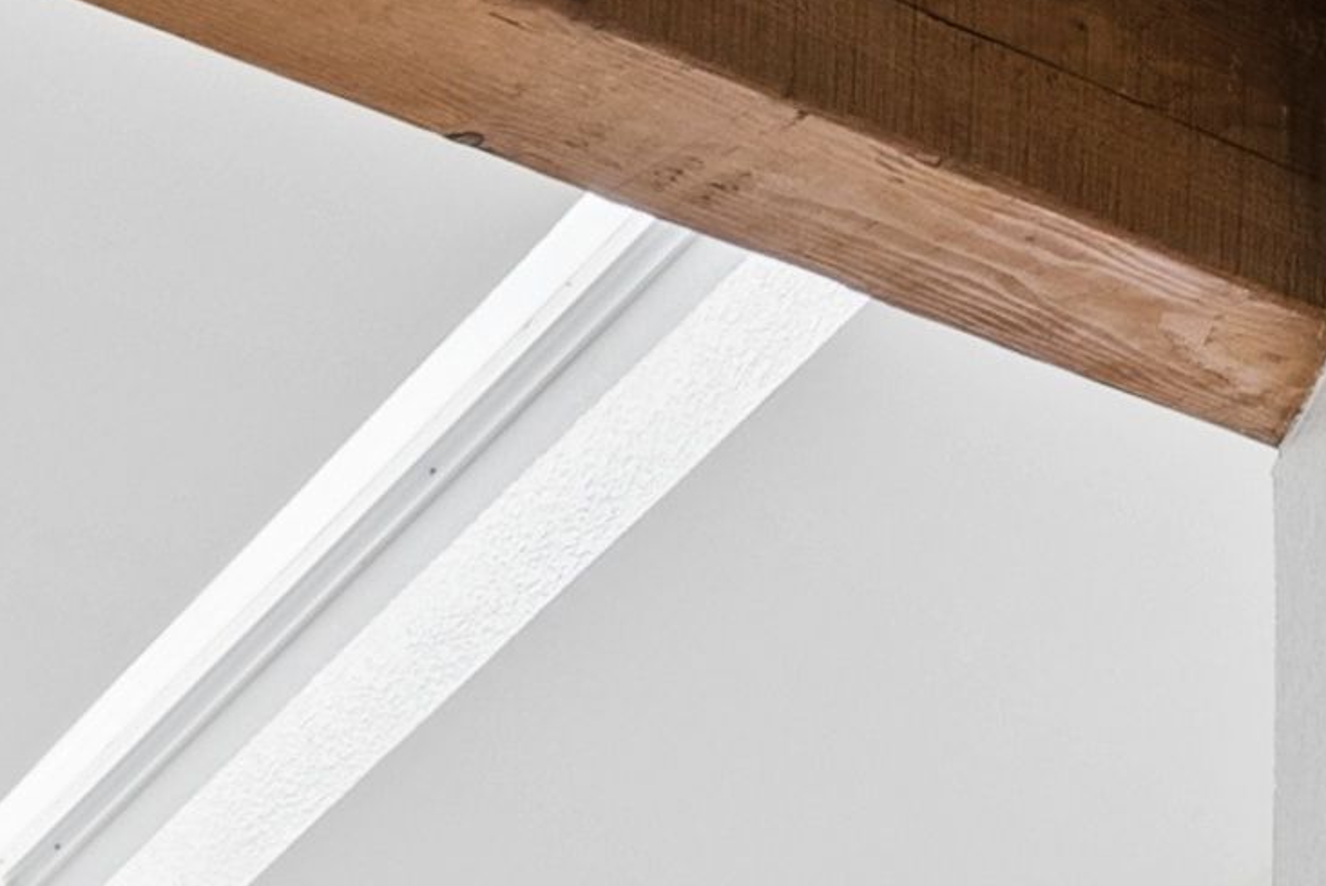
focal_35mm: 110
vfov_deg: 10.2
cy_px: 2379
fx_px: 4054
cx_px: -989
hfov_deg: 16.0
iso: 800
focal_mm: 19
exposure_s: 1/320
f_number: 8
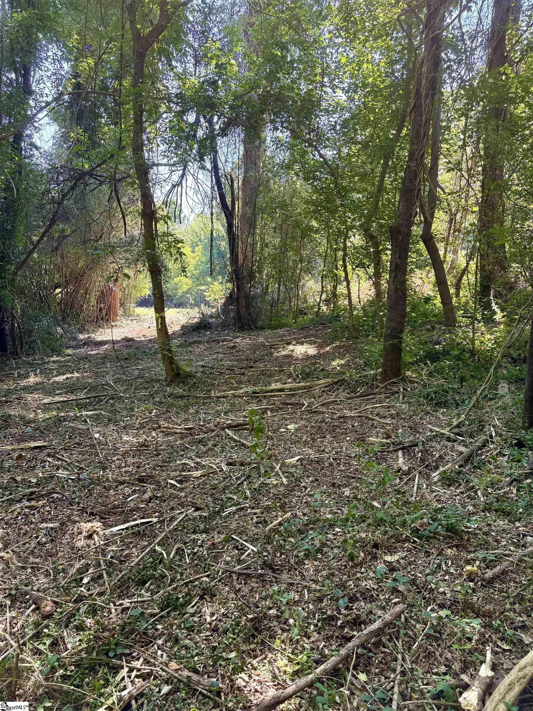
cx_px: 266
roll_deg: -3.1
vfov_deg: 67.3
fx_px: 534
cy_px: 356
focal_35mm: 26
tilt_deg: -5.3
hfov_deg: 53.1
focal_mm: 5.96
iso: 100
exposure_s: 1/243
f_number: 1.6
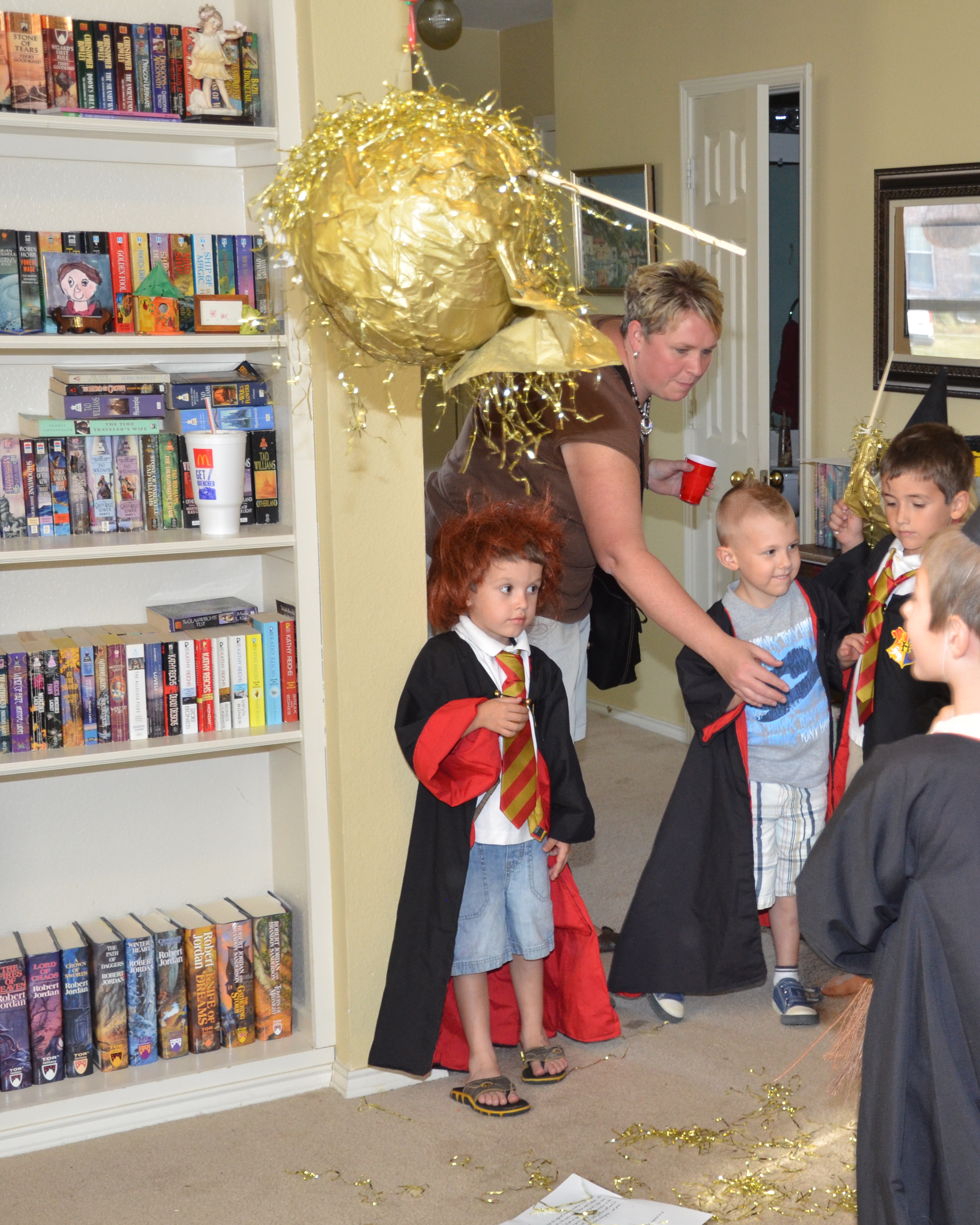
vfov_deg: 31.5
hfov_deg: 24.8
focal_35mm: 60
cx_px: 848
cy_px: 617
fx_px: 2175
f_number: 4
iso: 800
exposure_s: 1/60
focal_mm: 28
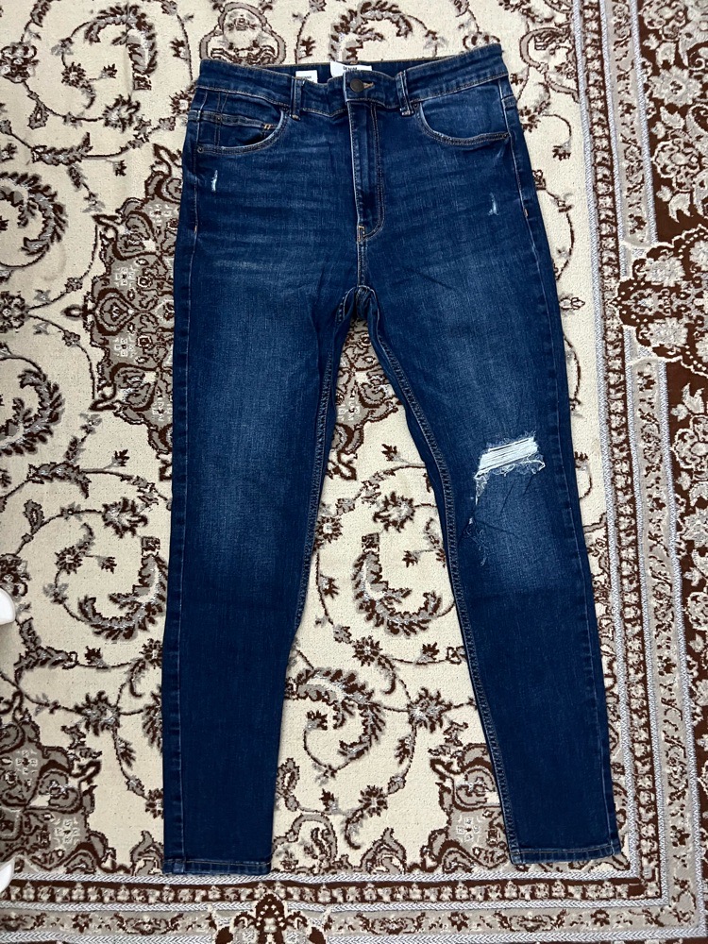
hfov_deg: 53.1
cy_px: 472
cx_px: 354
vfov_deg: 67.3
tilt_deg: -85.7
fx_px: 709
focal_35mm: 26
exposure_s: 1/33
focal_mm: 5.7
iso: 500
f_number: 1.5
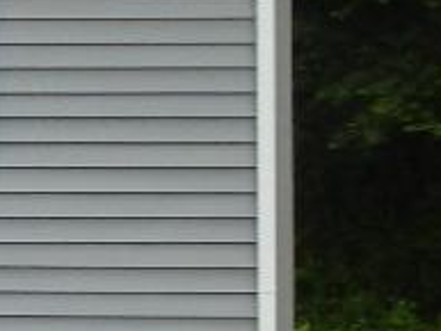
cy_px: 164
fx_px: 3620
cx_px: -1101
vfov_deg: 5.2
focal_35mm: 284
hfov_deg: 6.2
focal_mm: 6.8
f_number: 3.4
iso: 125
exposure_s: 1/320
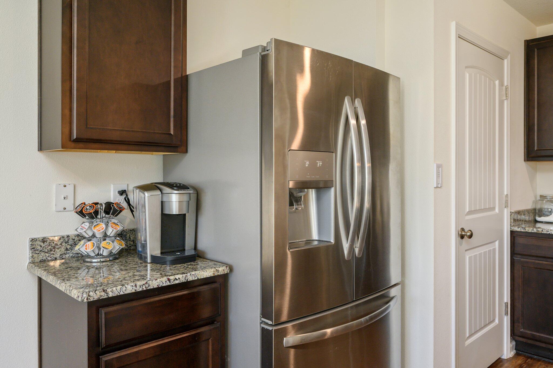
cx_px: 276
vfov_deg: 50.3
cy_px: 184
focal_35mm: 26
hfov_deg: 70.5
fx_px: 391
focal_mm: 25.5
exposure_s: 1/25
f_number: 7.1
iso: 400
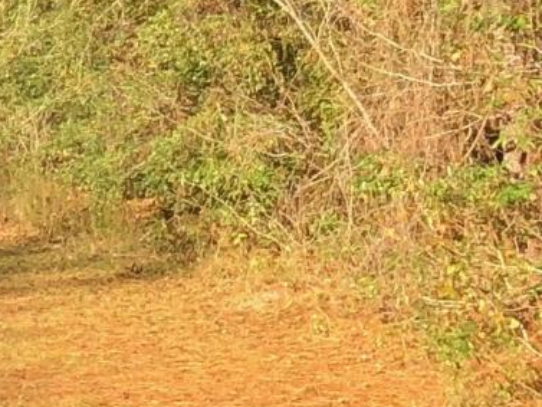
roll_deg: +1.1
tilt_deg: -3.9
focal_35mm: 223
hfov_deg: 8.4
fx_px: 3493
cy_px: 45
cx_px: -518
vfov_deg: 6.7
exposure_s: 1/433
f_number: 1.8
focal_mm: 3.99
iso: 20
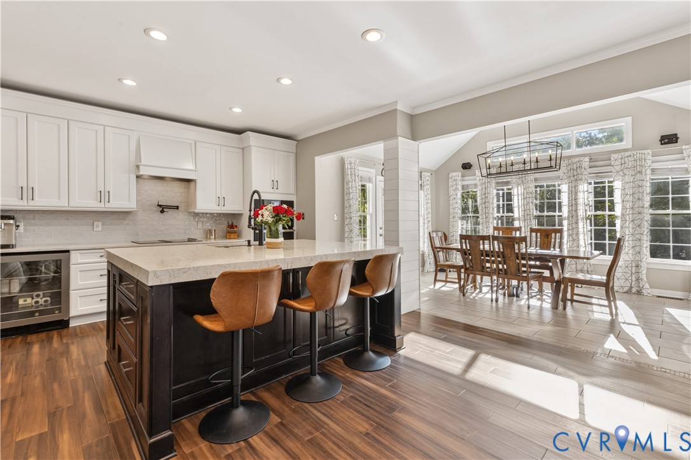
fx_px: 307
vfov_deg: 73.7
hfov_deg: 96.8
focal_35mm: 16
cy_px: 230
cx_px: 346
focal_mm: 16
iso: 1250
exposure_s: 1/20
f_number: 9
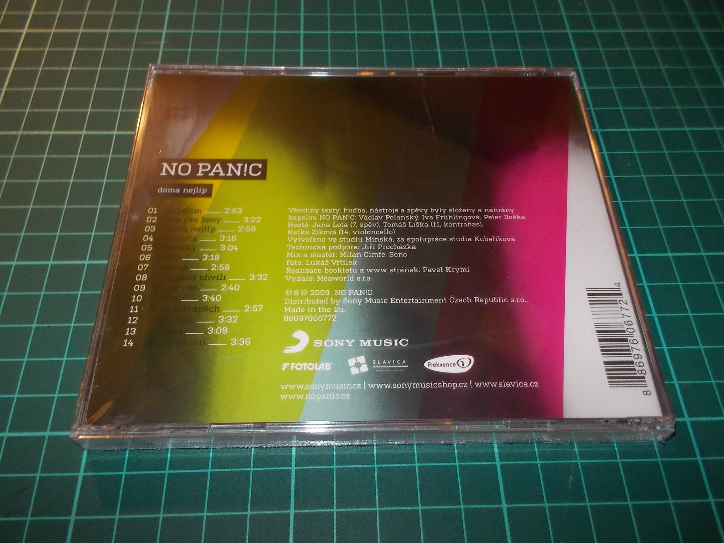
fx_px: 607
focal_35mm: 29
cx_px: 362
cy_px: 272
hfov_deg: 61.7
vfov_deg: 48.2
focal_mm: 4.1
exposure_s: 1/30
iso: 200
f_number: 3.3
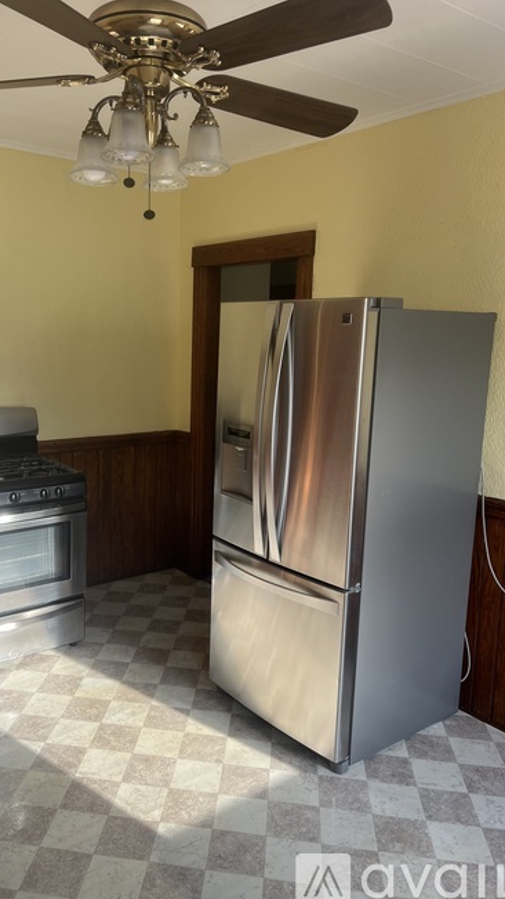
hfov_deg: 39.7
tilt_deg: -9.2
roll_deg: +0.2
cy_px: 448
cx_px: 174
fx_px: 691
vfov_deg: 66.1
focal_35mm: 29
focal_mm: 5.7
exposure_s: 1/121
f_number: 1.5
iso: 50
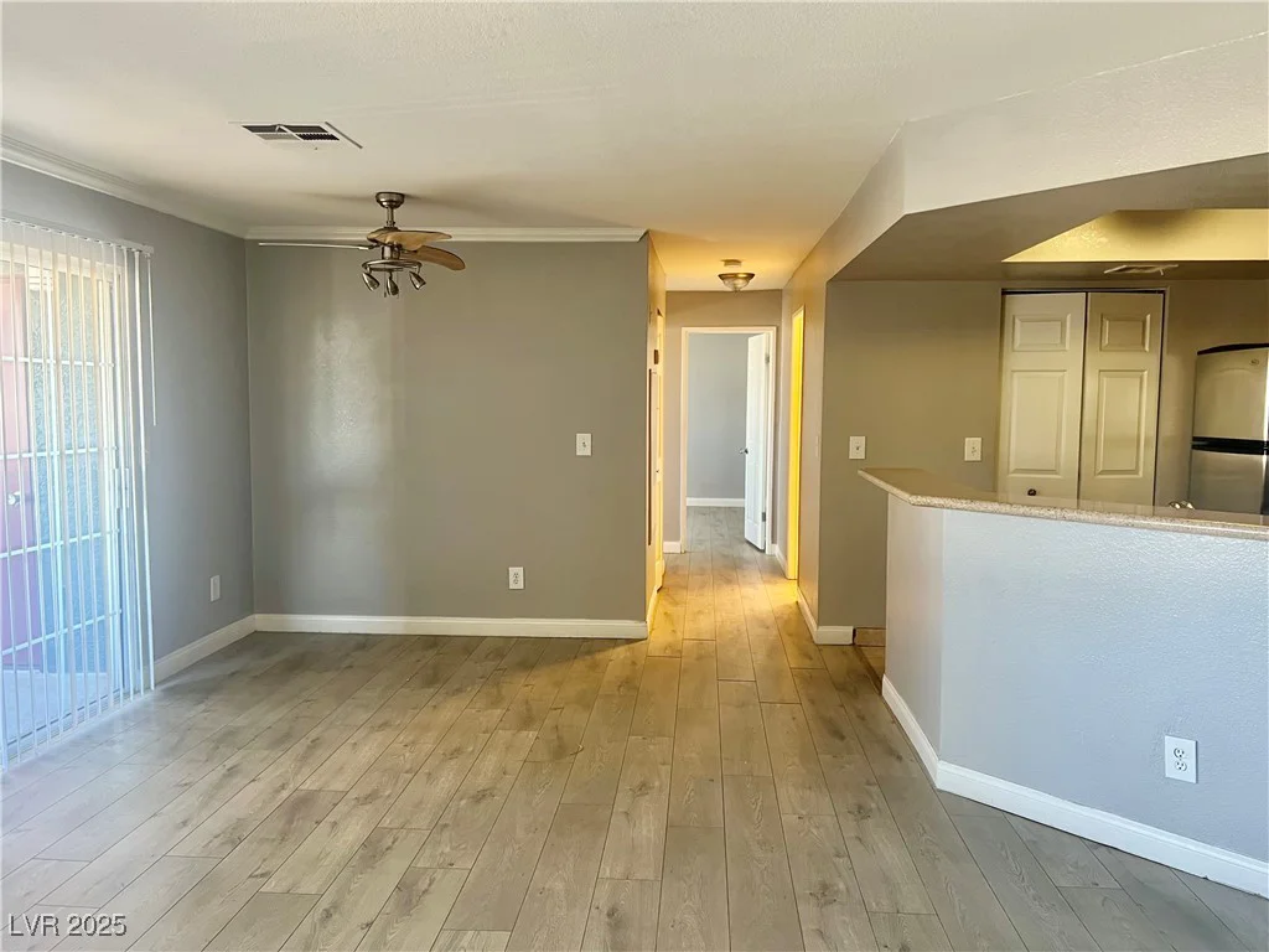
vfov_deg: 53.1
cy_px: 476
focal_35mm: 26
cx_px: 634
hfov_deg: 67.3
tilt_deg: -5.0
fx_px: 953
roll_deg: -0.9
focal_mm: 5.7
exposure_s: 1/63
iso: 125
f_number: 1.5
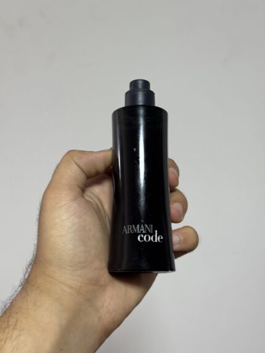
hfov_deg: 30.3
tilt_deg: -14.6
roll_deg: -3.3
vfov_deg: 39.6
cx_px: 132
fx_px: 490
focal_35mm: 48
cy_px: 176
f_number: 1.78
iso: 80
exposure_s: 1/50
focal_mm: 6.76
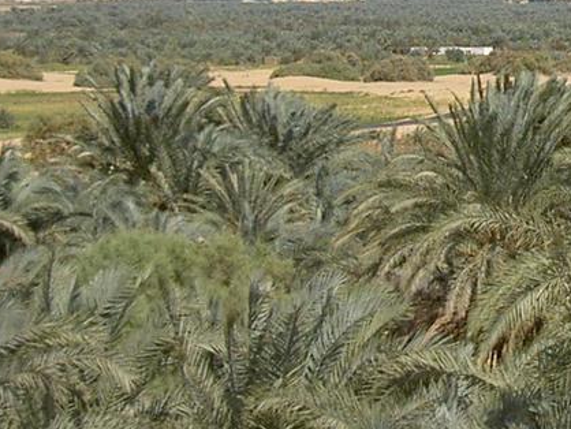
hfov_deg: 10.9
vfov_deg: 8.3
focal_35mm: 179
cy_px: 37
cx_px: 643
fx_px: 2954
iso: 50
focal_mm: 8
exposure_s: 1/640
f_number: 4.7
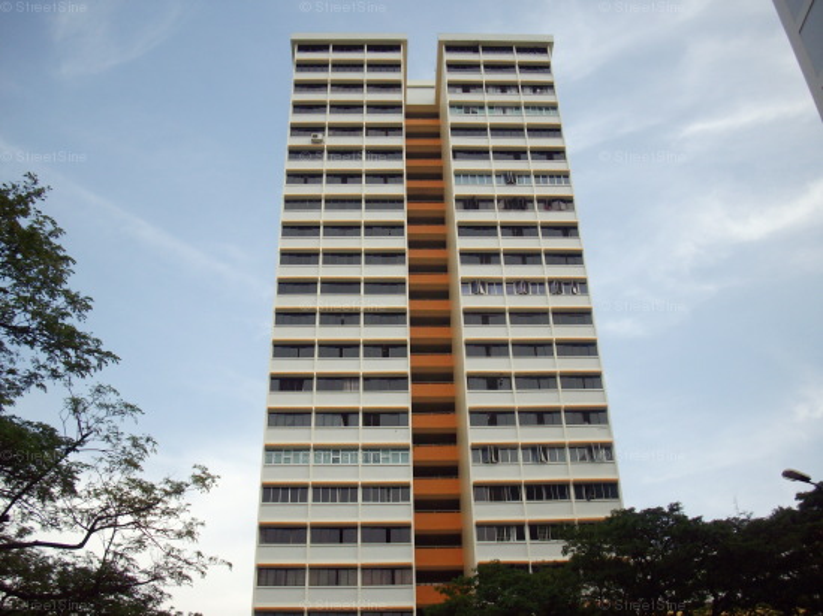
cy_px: 308
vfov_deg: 38.6
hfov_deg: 50.2
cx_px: 412
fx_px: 879
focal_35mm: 37
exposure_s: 1/160
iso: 80
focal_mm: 6.2
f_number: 5.6
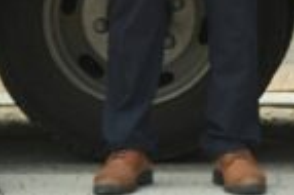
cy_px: -240
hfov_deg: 3.9
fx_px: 4225
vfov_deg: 2.6
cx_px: 619
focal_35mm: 518
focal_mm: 116
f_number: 5.6
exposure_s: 1/160
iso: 100
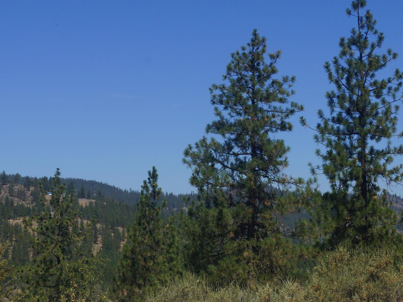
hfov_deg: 25.3
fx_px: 897
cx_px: 225
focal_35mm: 77
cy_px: 158
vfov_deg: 19.1
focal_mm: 24
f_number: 16
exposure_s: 1/160
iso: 100
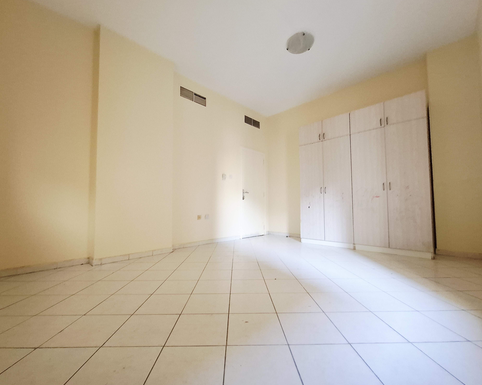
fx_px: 200
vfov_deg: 88.0
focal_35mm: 14
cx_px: 241
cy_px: 198
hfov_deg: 100.7
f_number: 2.2
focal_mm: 1.74
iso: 250
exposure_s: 1/25
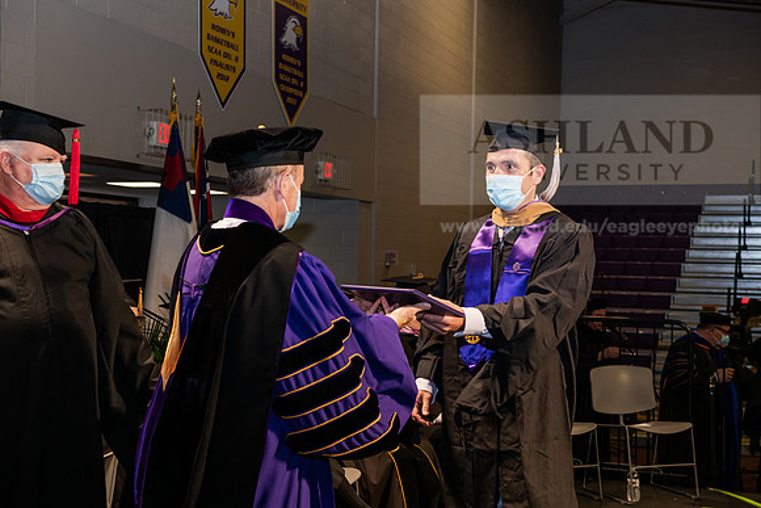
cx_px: 380
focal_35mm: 55
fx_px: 1163
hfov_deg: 36.2
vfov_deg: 24.6
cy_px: 254
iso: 1600
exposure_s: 1/200
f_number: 6.3
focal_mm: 55
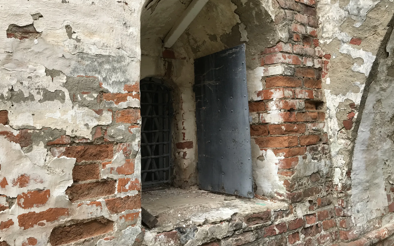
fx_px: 322
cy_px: 102
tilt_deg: +3.7
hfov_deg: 62.9
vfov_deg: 41.7
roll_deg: +3.1
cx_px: 197
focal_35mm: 30
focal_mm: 3.99
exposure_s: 1/517
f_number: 1.8
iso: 20
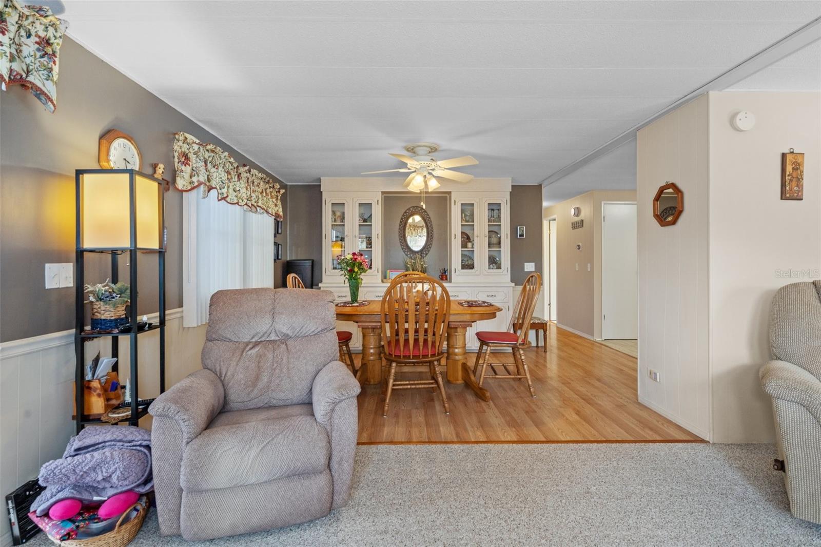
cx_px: 410
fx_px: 365
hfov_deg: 96.7
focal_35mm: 16
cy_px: 274
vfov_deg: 73.7
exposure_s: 1.3
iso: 400
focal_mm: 16
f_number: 8
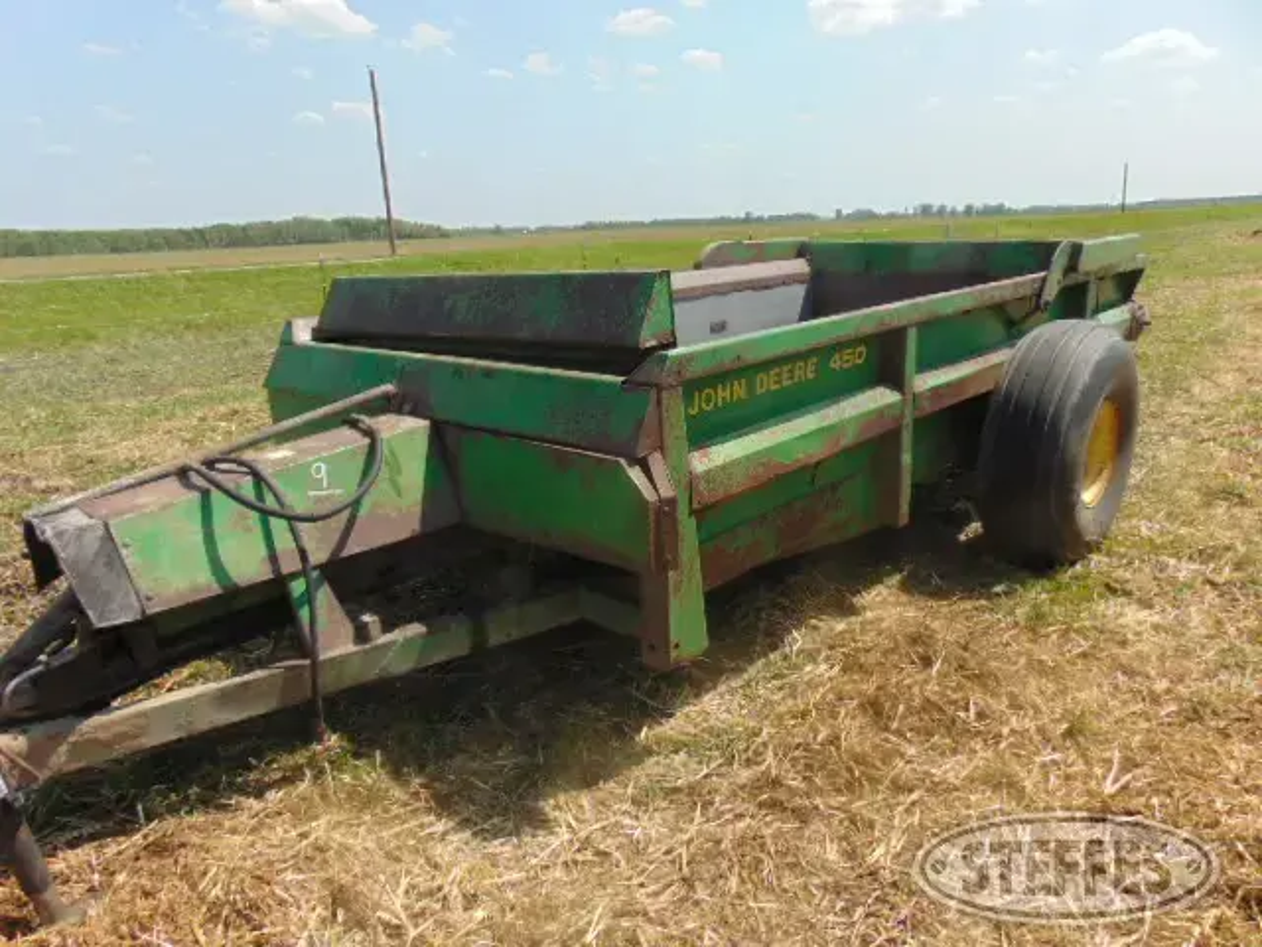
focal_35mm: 25
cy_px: 474
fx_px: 911
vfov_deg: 54.9
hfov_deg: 69.4
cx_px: 631
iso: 80
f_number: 7.7
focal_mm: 4.5
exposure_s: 1/250
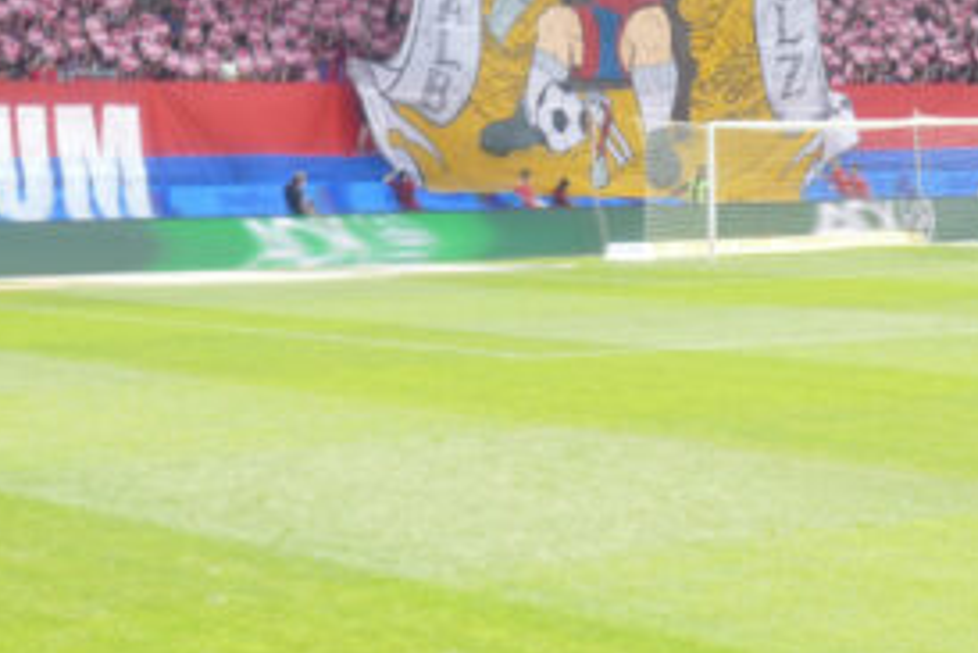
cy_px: -120
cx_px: 371
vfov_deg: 9.9
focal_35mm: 137
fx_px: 3724
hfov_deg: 14.9
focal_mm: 17
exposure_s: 1/1300
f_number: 3.3
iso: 160
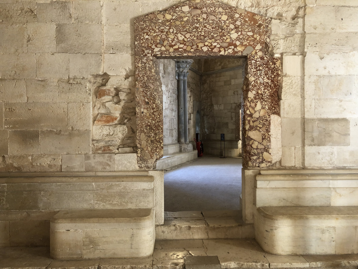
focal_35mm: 28
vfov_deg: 49.7
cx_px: 179
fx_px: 290
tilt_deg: -1.7
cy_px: 134
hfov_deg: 63.4
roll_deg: +1.6
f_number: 1.8
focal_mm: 4
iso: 100
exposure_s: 1/13
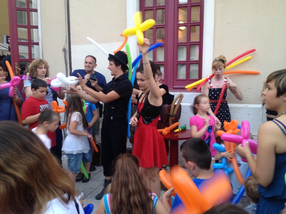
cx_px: 143
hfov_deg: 52.6
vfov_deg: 40.7
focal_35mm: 35
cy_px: 107
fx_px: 289
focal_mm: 4.28
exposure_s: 1/20
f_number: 2.4
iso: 100
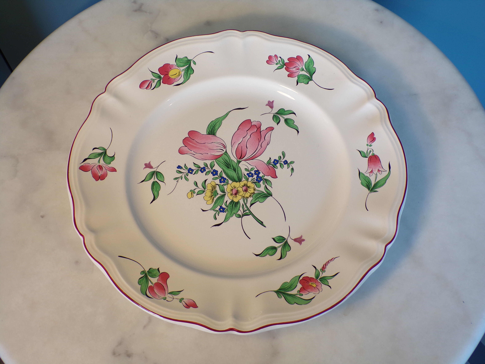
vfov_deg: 34.3
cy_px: 182
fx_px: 588
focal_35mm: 42
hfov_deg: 44.8
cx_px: 242
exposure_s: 1/38
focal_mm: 7.6
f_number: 3.4
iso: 80
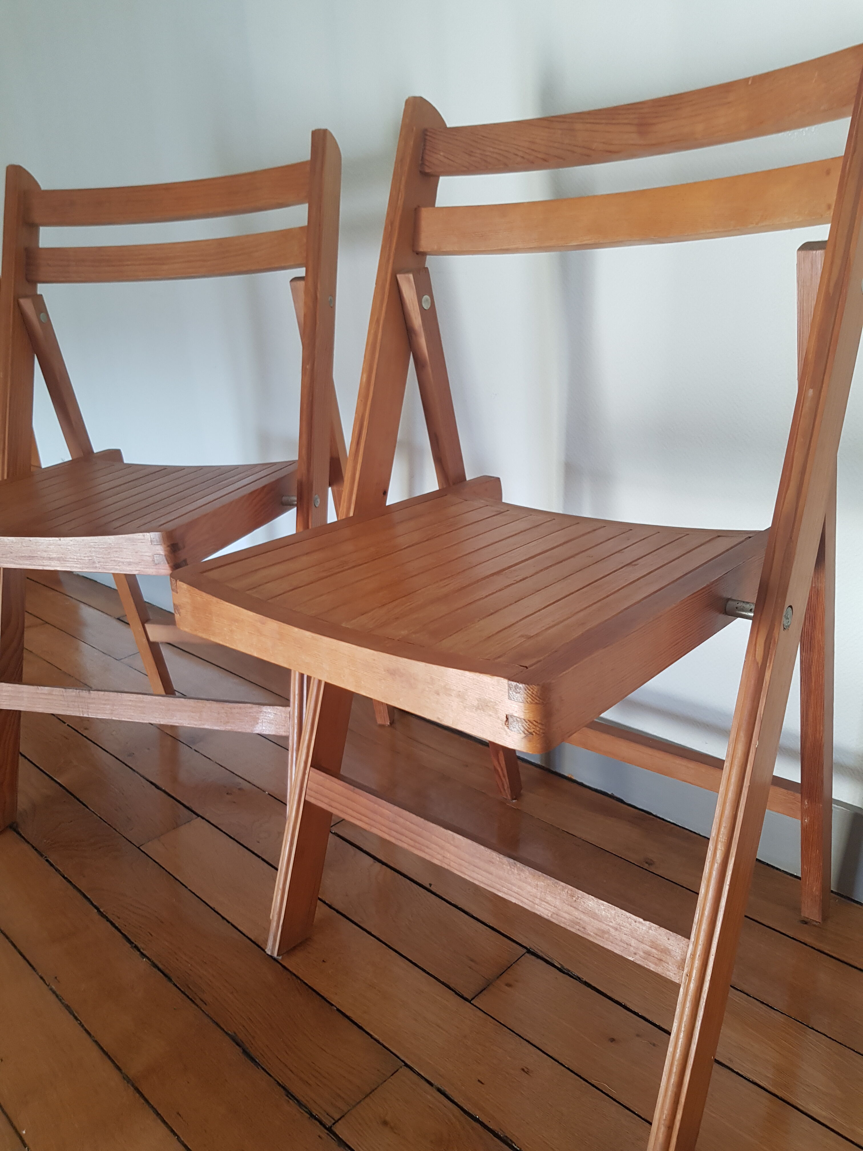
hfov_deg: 53.1
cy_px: 576
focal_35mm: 26
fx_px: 864
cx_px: 432
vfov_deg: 67.3
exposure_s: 1/50
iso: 100
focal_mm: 4.2
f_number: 1.7
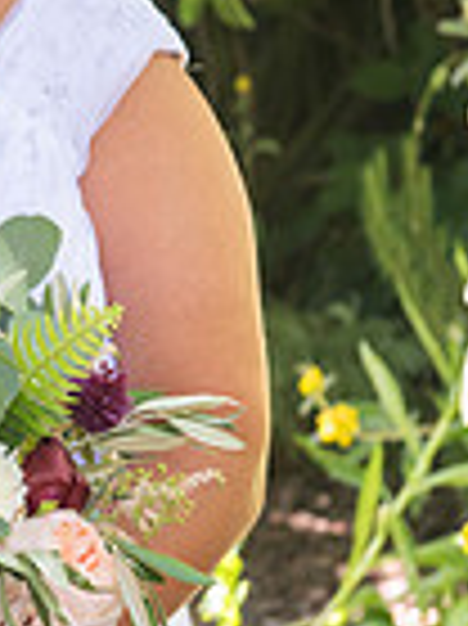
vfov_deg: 10.9
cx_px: -184
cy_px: 144
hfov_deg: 8.1
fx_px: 3268
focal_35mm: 181
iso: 640
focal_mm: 58
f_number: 5
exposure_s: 1/125
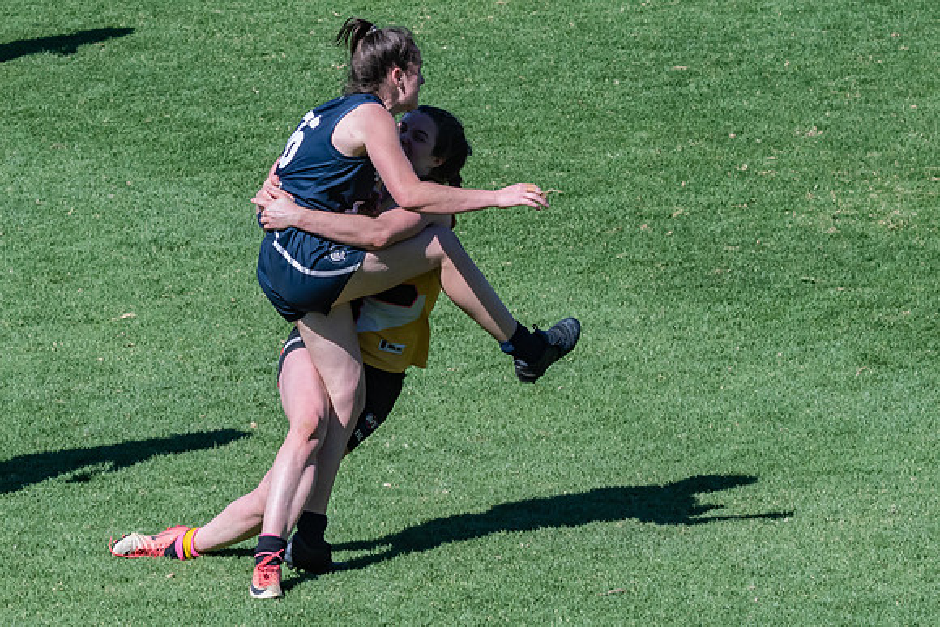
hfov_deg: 4.8
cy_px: 113
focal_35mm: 430
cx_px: 457
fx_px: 11242
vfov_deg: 3.2
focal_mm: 170
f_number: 10
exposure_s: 1/2000
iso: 800
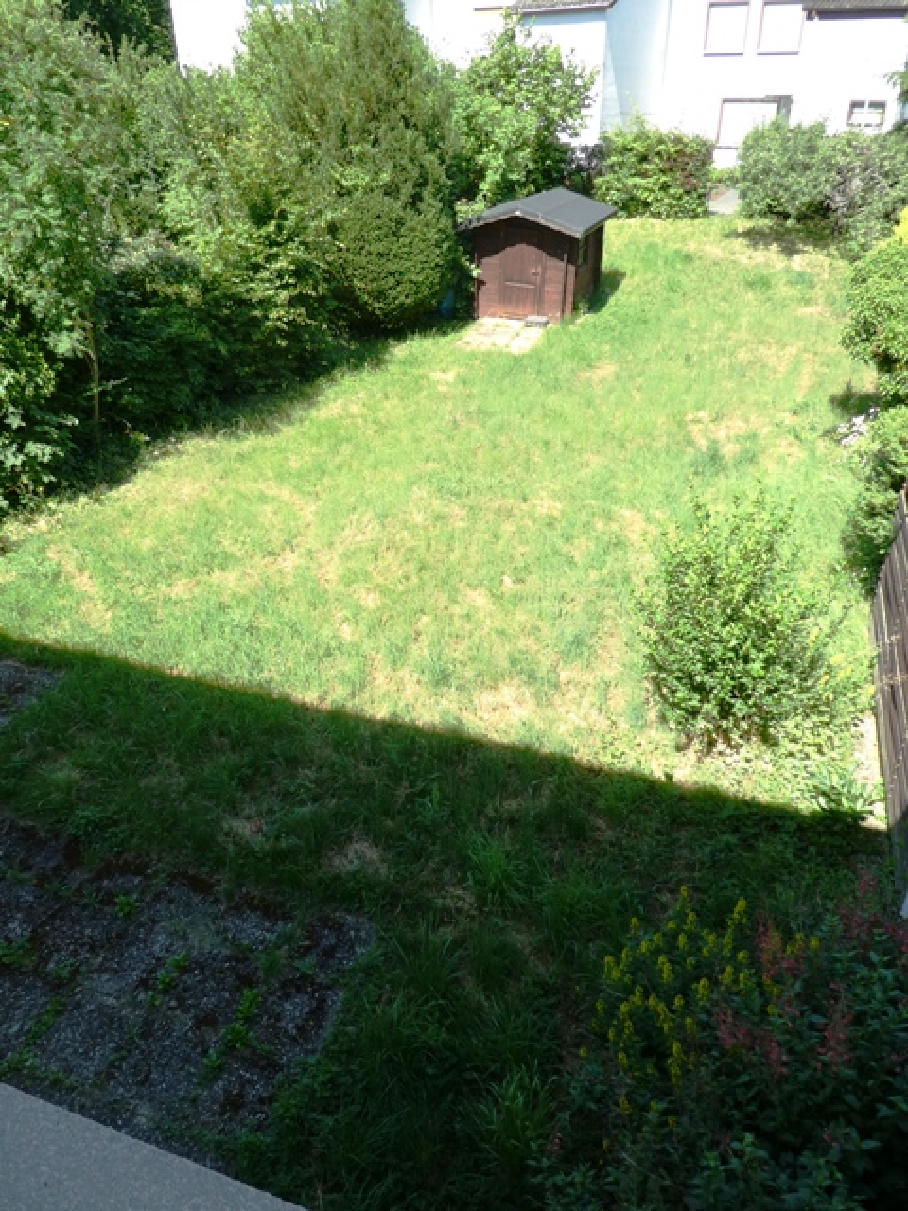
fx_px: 839
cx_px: 454
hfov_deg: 56.8
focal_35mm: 24
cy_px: 606
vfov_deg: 71.6
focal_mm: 4.3
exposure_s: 1/250
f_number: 3.3
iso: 80
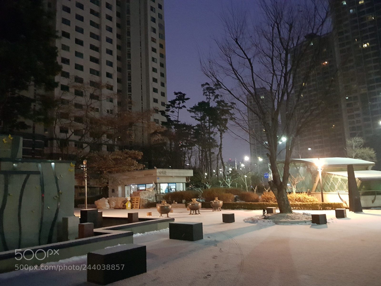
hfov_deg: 67.3
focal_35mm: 26
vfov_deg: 53.1
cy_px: 143
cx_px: 190
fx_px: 286
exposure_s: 1/10
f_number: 1.7
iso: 800
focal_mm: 4.2
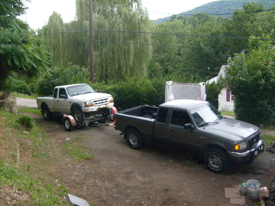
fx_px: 278
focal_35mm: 35
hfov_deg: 52.6
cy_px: 103
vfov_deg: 40.7
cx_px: 138
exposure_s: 1/45
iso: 200
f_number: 2.8
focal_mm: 5.8
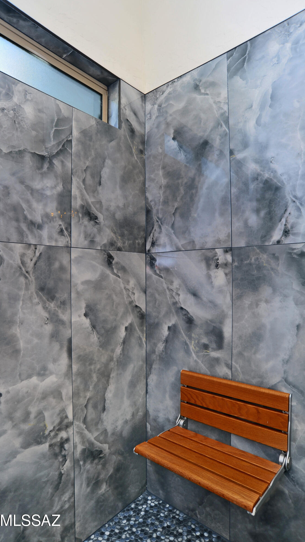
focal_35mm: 19
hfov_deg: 58.1
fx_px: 273
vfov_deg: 89.6
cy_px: 272
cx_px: 130
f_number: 7.1
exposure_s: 1/30
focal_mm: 18
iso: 400
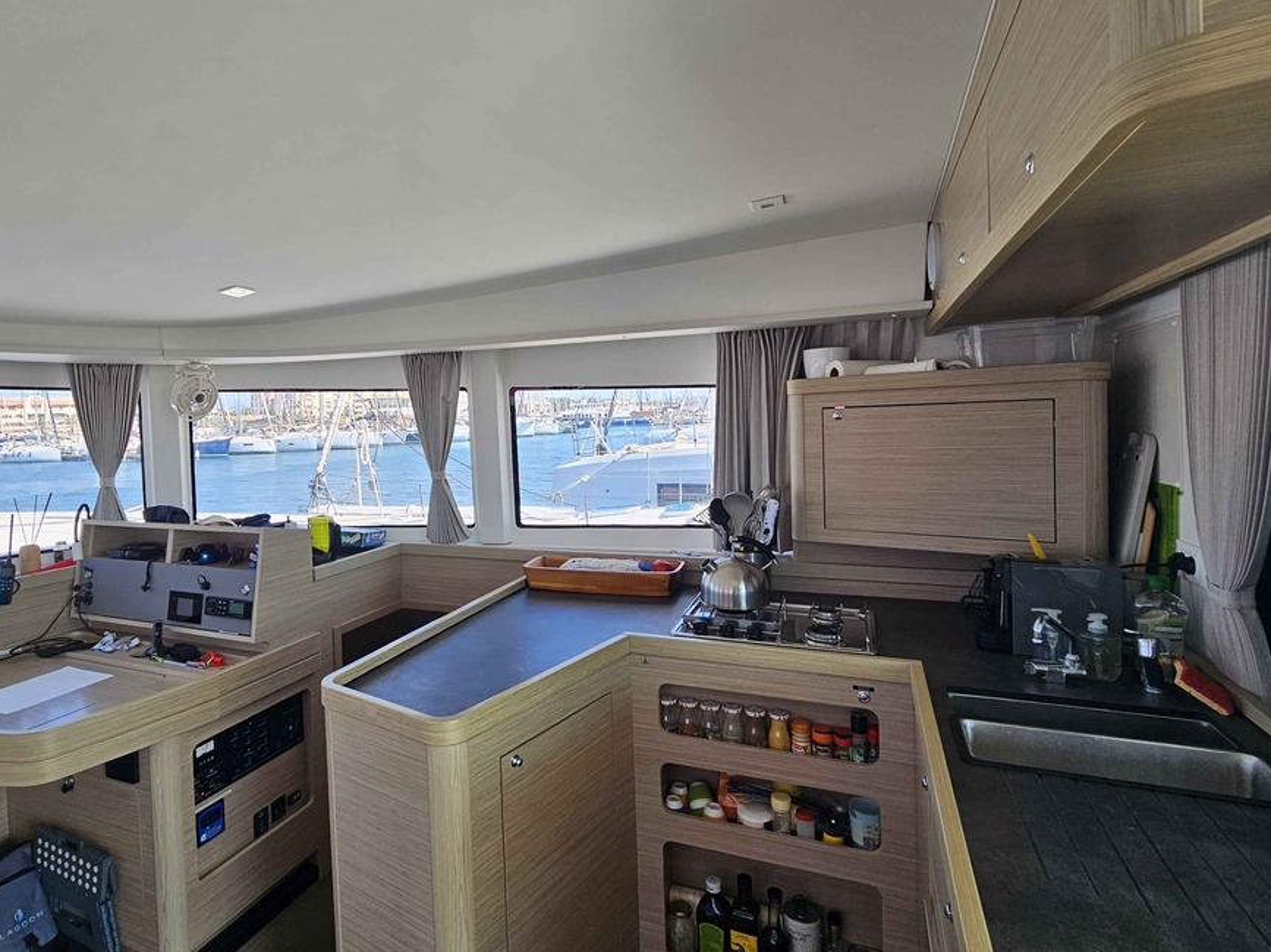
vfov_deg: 71.5
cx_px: 517
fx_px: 661
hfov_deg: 86.8
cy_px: 444
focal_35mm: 18
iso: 50
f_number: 2.2
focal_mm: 2.2
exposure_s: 1/239
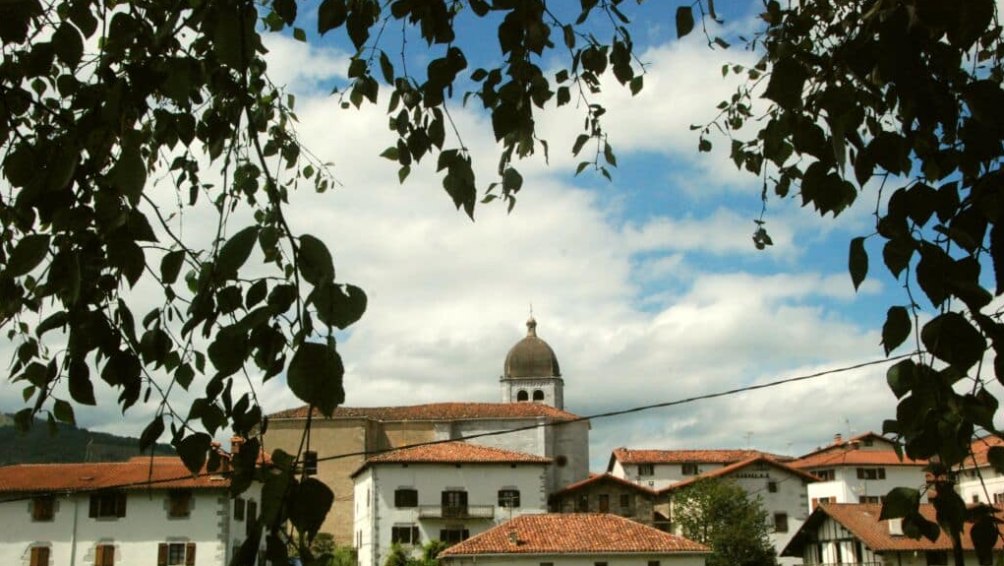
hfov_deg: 49.4
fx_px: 1092
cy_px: 318
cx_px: 502
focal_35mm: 41
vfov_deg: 29.0
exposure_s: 1/1000
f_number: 16
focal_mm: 26
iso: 1600
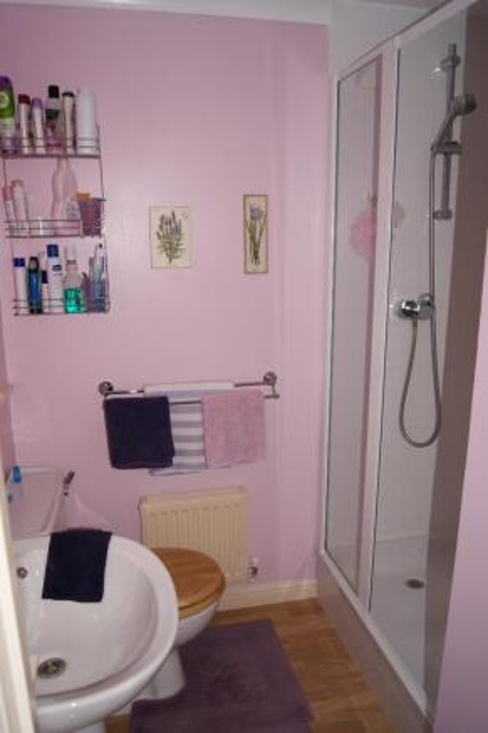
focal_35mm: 27
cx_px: 244
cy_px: 366
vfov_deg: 67.4
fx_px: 549
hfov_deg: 47.9
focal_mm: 18
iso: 100
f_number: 5
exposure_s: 1/160
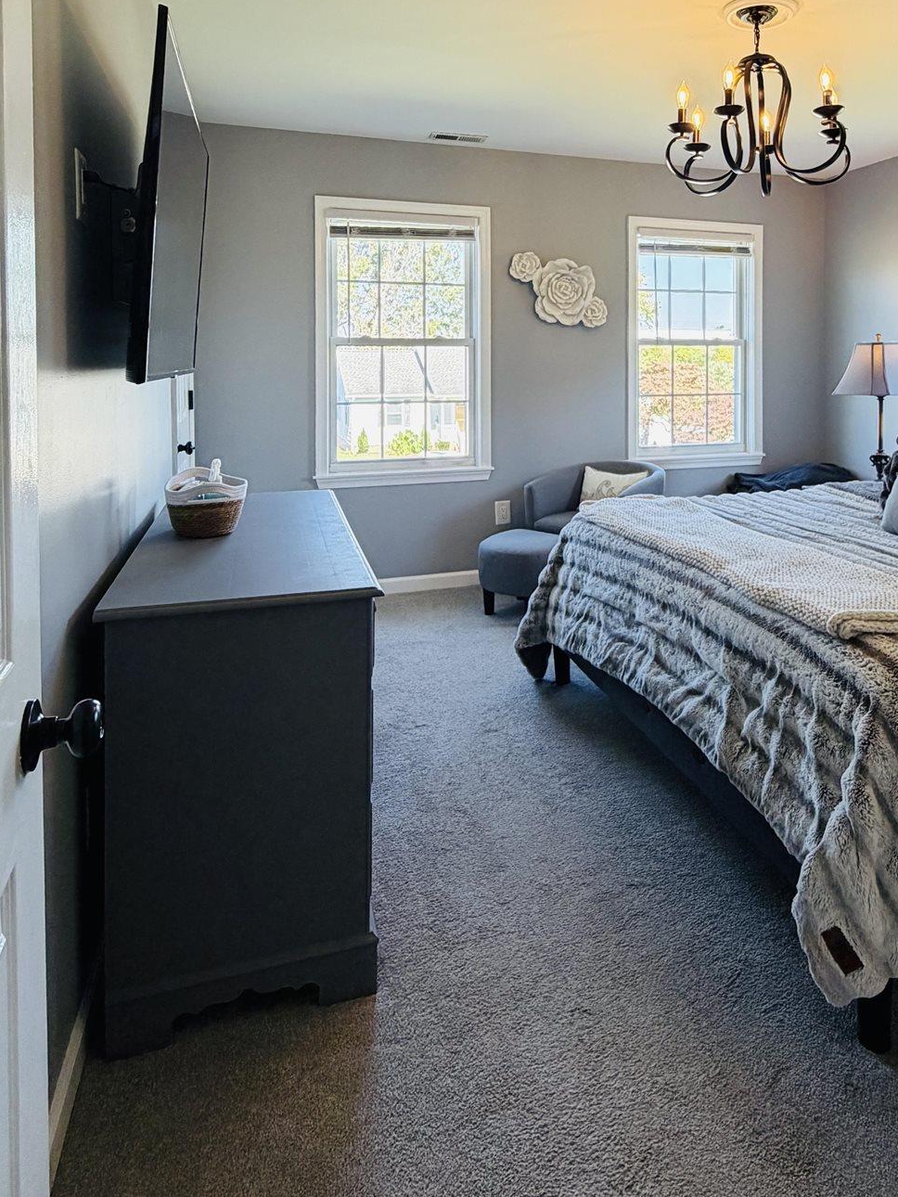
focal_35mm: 25
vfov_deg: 67.1
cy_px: 381
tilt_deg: -1.1
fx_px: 864
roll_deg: -0.2
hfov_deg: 53.8
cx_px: 602
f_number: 2.2
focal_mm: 2.22
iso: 200
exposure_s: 1/120
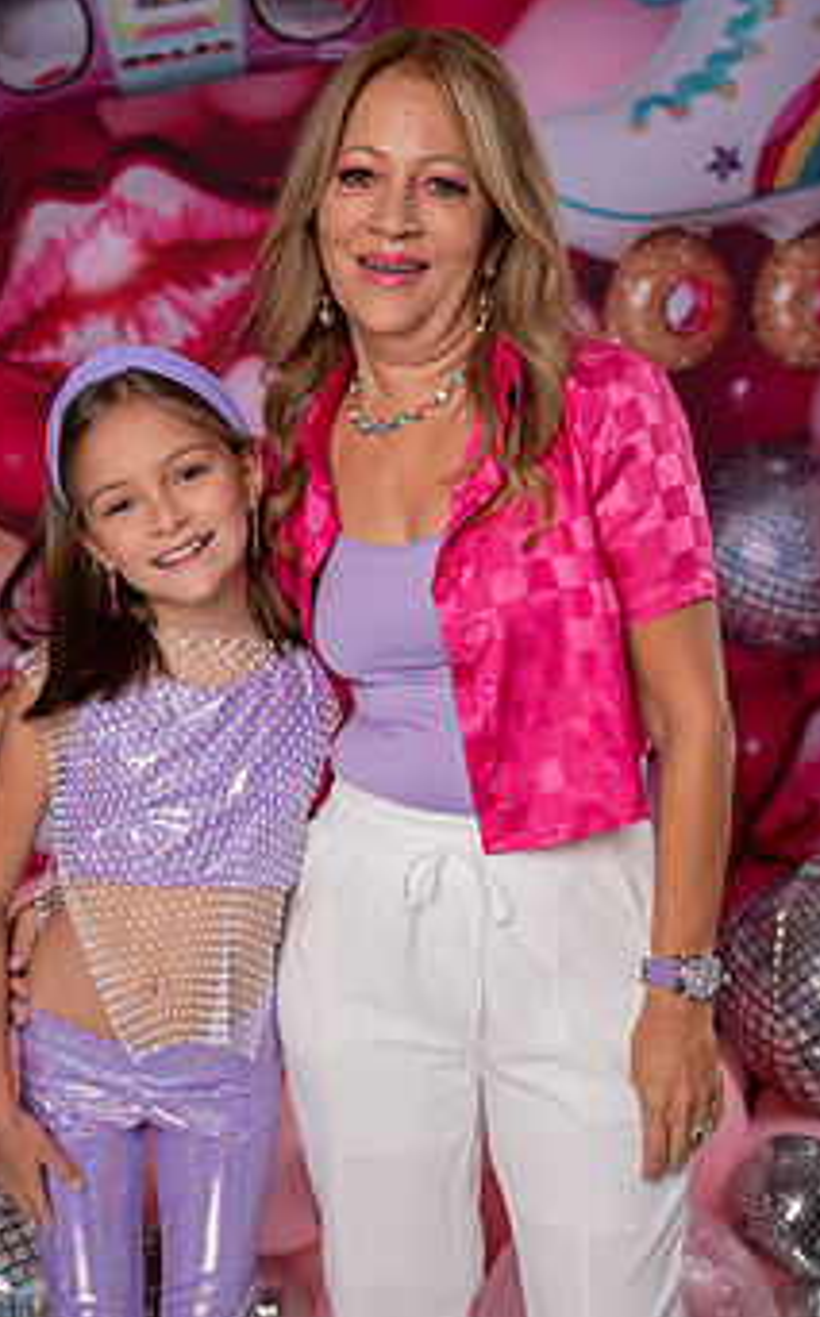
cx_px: 304
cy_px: 766
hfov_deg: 27.3
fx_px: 1685
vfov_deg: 42.5
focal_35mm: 47
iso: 50
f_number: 3.2
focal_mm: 35
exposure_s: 1/250
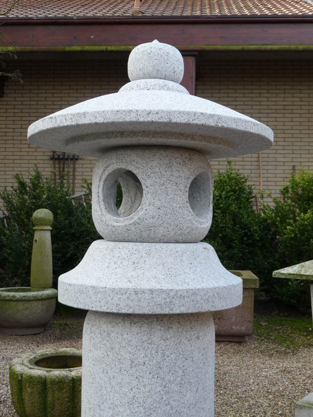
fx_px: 543
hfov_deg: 32.2
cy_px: 208
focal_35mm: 45
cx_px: 156
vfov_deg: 42.1
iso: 100
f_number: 4.1
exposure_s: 1/60
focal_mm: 7.6
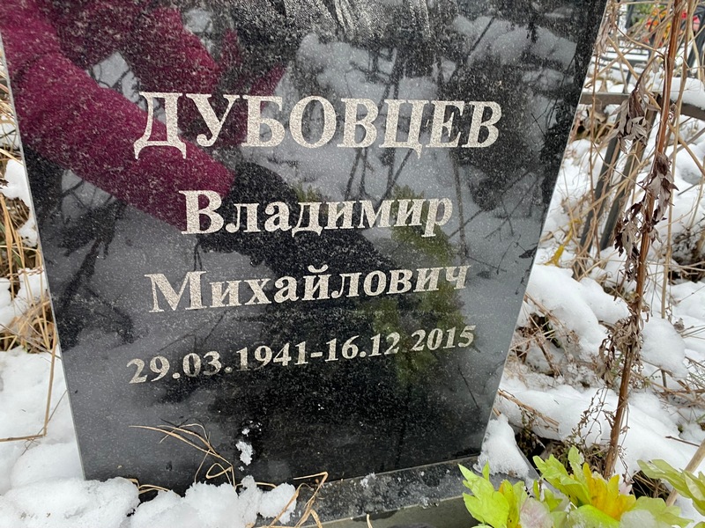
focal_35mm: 26
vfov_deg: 53.1
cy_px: 264
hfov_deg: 67.3
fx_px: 530
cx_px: 352
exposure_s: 1/100
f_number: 1.8
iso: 125
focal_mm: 4.25
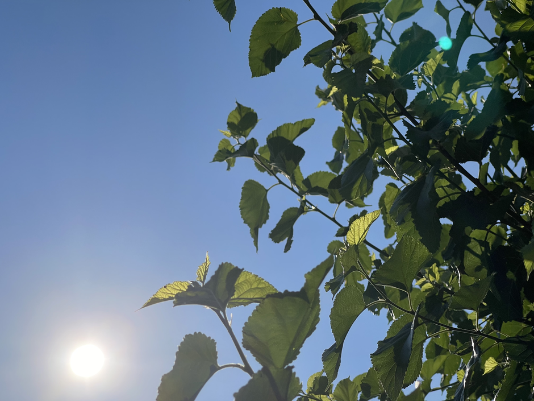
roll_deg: -1.2
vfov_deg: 22.9
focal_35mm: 64
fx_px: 987
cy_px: 200
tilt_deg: +42.6
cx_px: 267
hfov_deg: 30.3
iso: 25
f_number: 2.2
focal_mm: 7.5
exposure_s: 1/6494
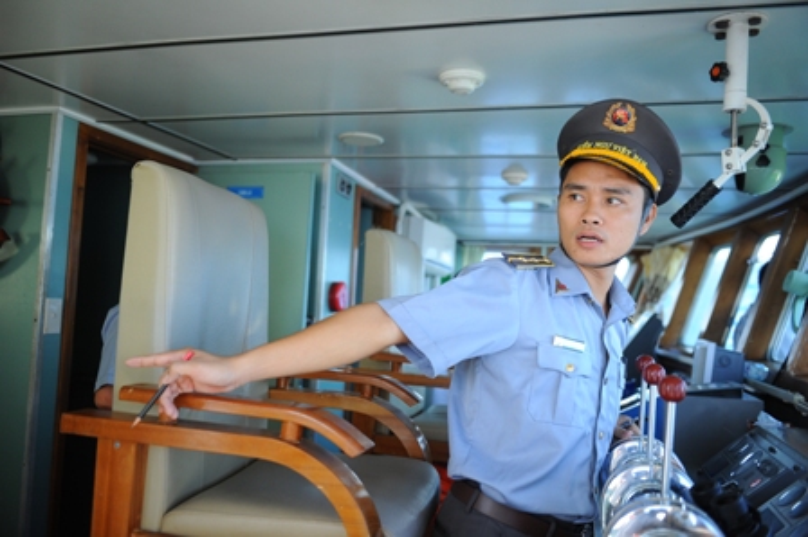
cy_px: 268
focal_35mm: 31
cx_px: 404
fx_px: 695
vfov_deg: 42.3
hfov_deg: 60.3
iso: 1250
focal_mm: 31
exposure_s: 1/800
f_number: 2.8
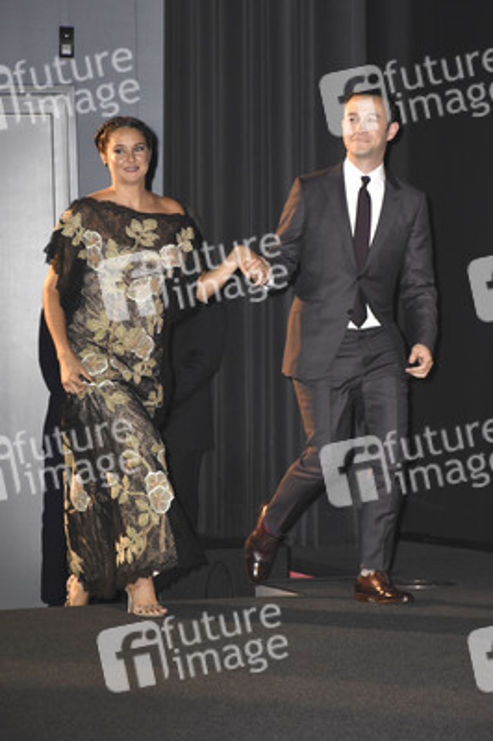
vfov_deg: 13.1
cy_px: 370
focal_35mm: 158
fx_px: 3241
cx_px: 246
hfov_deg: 8.7
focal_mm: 105
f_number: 5.6
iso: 1600
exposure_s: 1/250
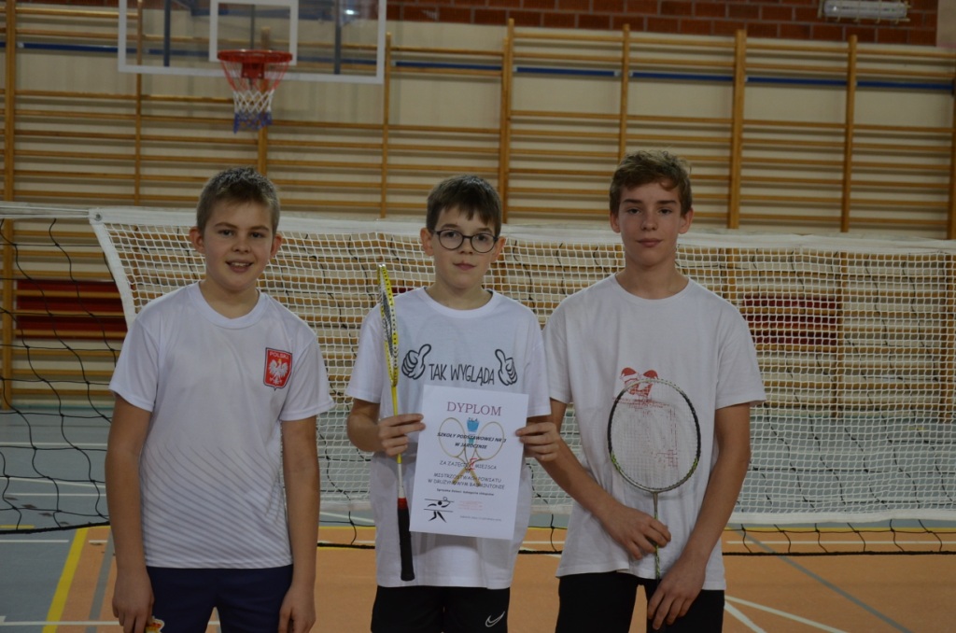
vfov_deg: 20.1
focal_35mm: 68
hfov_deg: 29.9
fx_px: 1789
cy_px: 316
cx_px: 478
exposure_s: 1/60
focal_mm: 45
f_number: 4.8
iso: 800
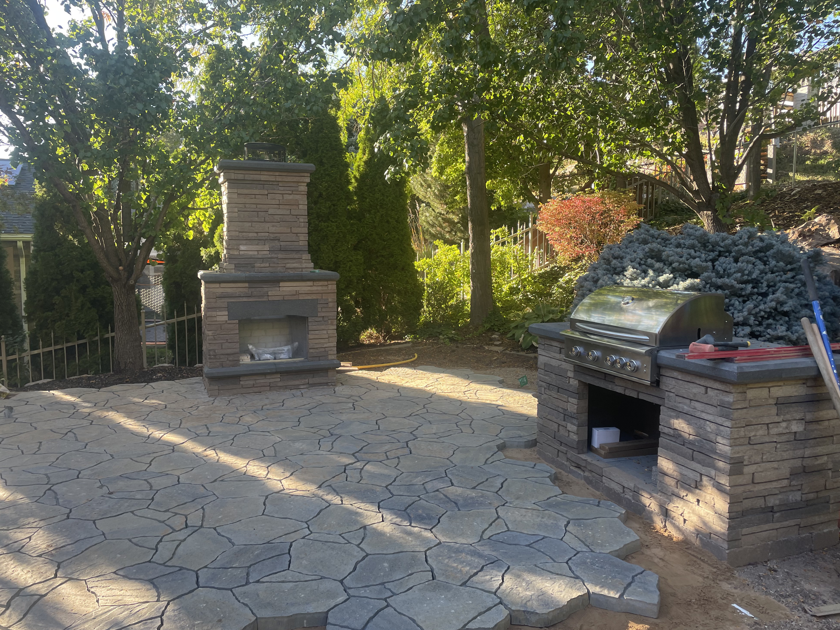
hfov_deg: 65.3
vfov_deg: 51.3
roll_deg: +0.3
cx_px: 410
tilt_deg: -6.3
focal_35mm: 27
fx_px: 655
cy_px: 307
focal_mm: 4.2
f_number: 1.6
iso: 32
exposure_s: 1/198
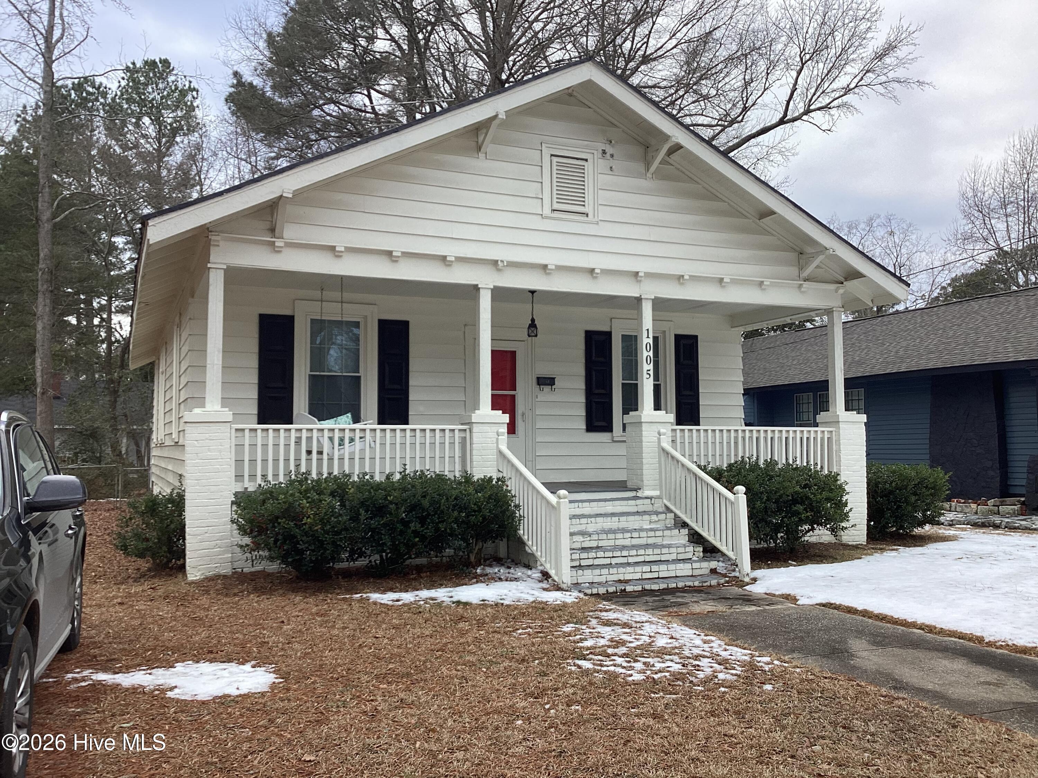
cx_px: 519
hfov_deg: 58.4
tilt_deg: +3.4
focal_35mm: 31
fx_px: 930
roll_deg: -0.5
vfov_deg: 45.4
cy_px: 389
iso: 25
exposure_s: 1/558
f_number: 2.4
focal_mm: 3.3
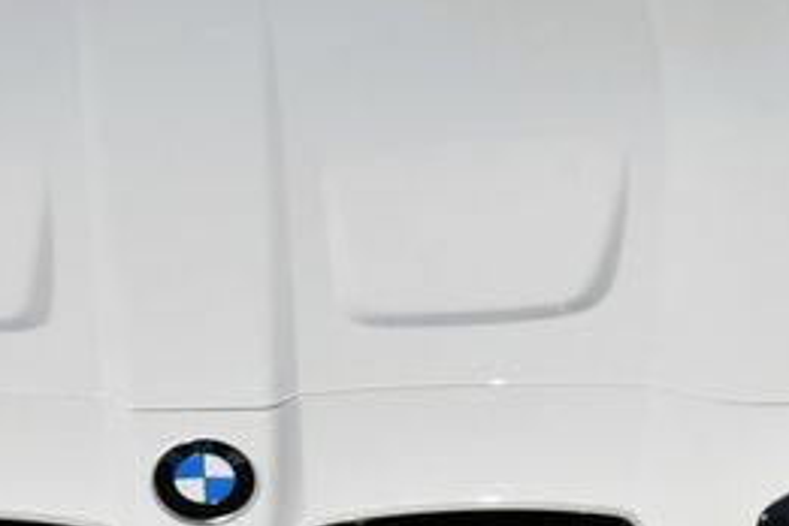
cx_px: 181
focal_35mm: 157
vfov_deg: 8.7
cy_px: 475
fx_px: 3441
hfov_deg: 13.0
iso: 100
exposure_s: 1/400
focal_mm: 32
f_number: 10
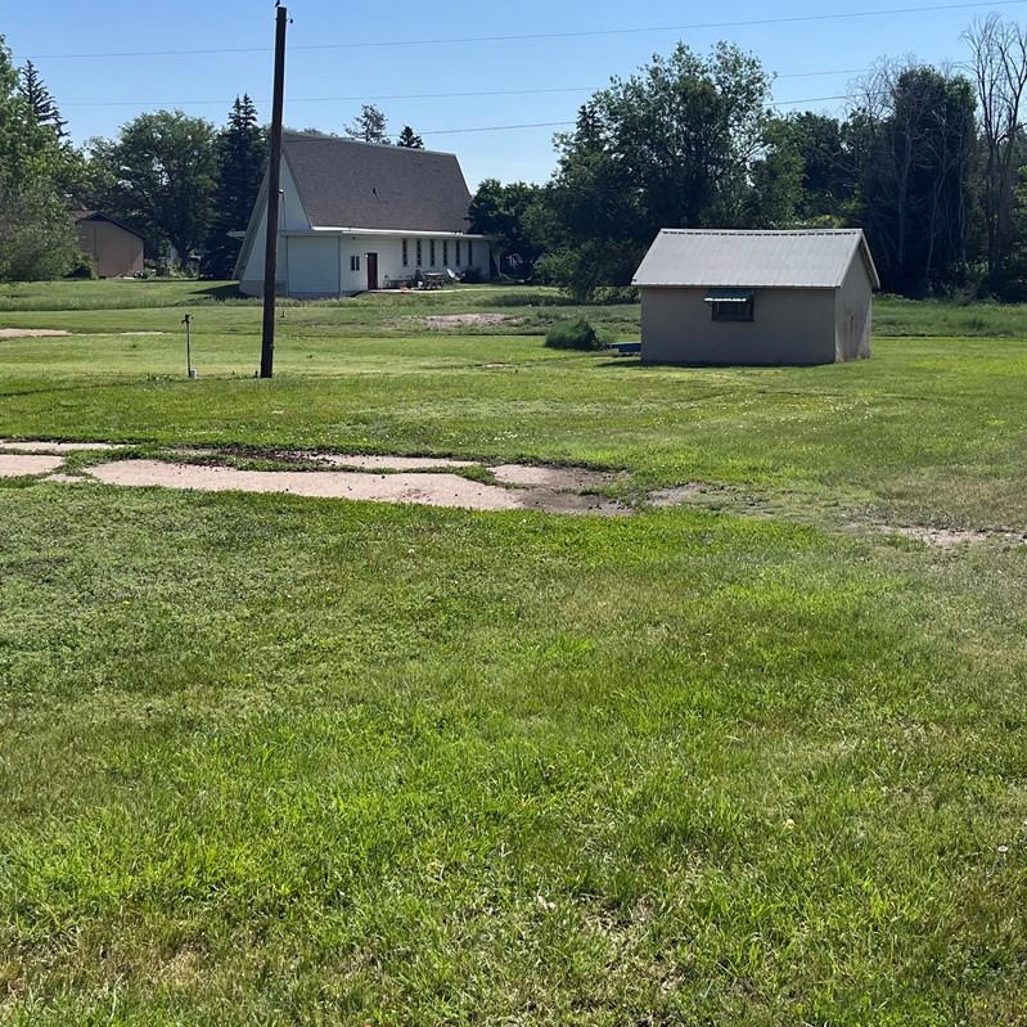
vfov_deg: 36.4
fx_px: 1544
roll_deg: +0.1
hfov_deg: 36.4
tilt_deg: -3.4
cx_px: 689
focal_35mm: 46
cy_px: 332
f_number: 1.6
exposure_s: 1/6173
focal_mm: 5.1
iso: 50
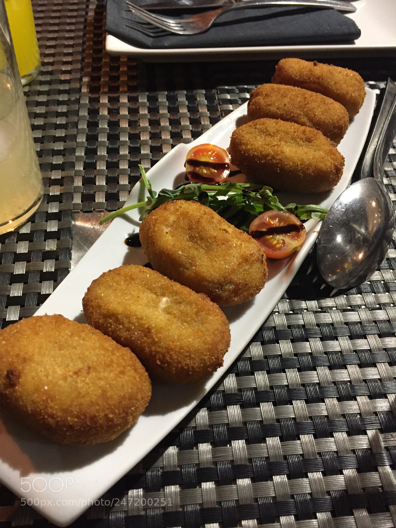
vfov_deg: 61.7
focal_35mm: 29
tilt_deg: -52.7
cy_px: 264
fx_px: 442
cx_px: 198
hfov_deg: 48.2
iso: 250
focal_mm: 4.15
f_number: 2.2
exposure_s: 1/20
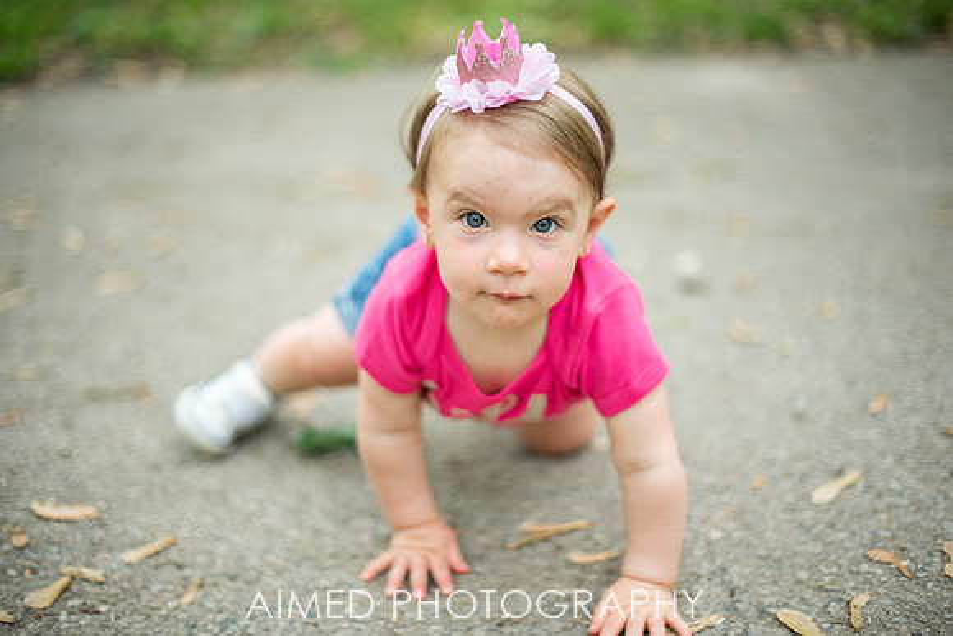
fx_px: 1324
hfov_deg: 39.6
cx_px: 476
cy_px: 318
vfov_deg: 27.0
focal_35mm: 50
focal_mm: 50
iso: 250
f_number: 1.4
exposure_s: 1/3200
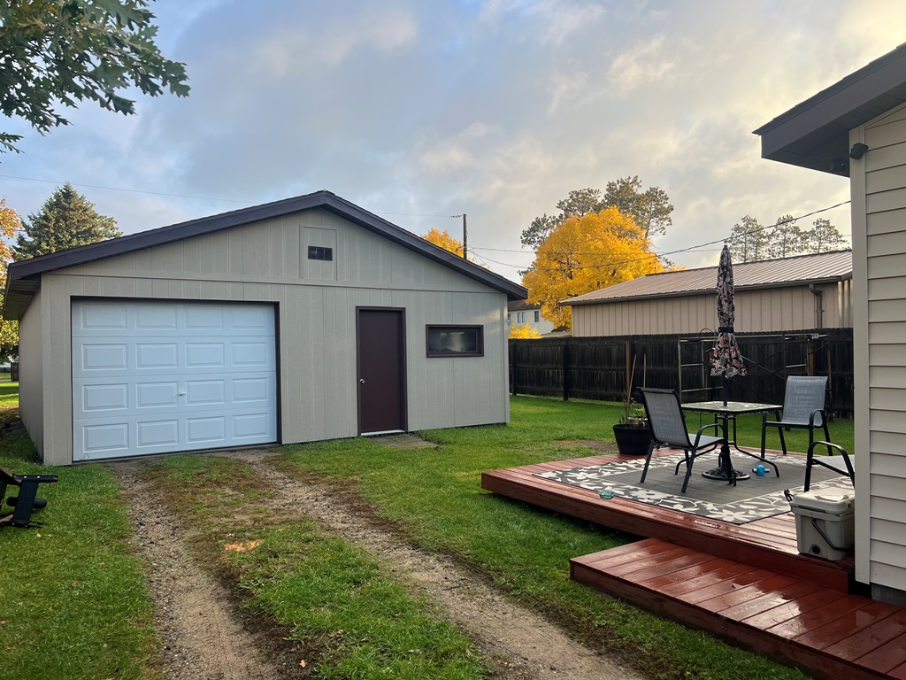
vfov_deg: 53.1
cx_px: 453
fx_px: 680
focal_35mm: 26
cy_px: 340
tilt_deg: -1.0
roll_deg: +1.6
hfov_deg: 67.3
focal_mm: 5.7
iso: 50
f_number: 1.5
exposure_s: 1/1029
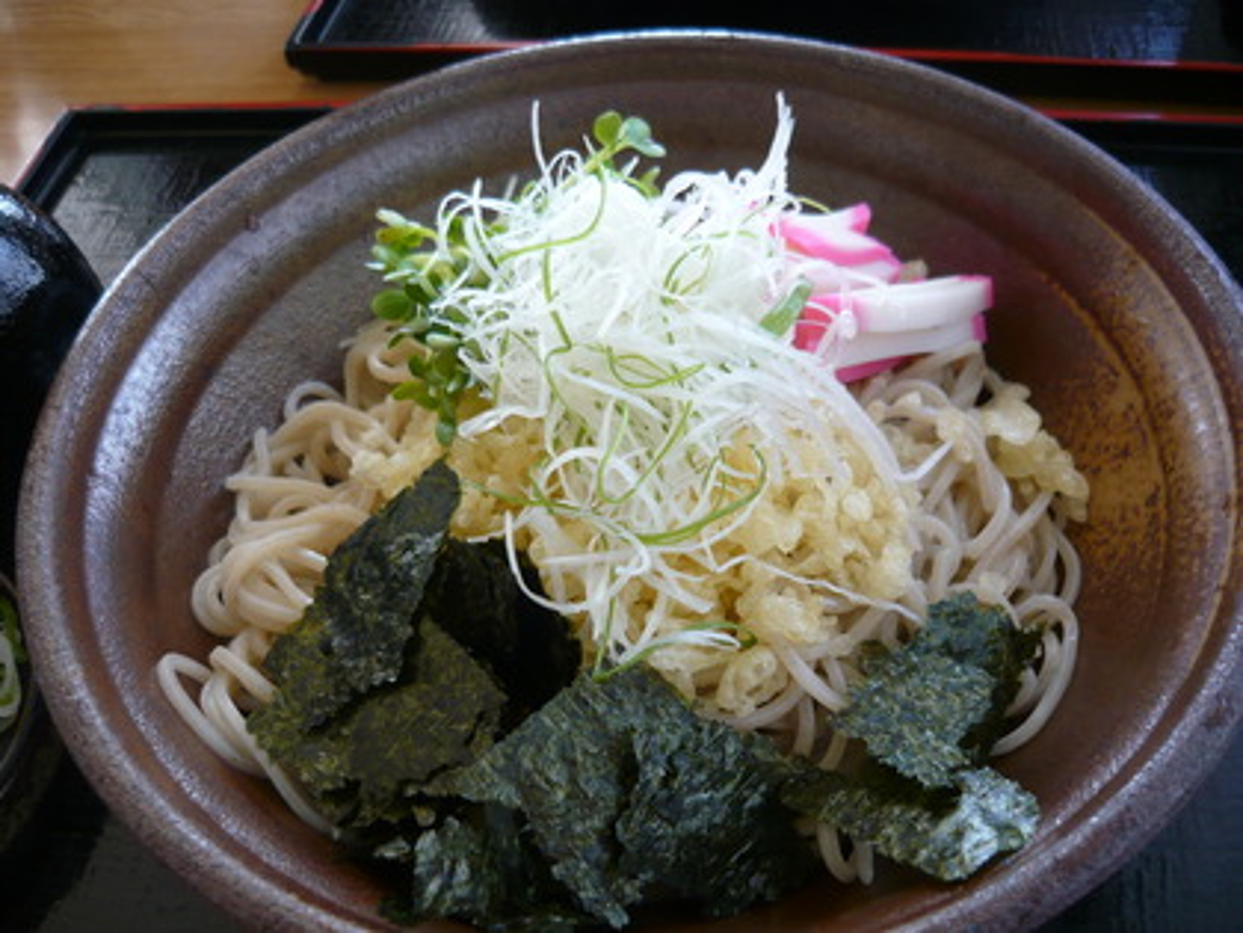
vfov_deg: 42.9
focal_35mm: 33
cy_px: 466
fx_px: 1185
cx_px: 622
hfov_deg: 55.4
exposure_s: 1/50
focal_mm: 5.5
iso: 100
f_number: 2.8
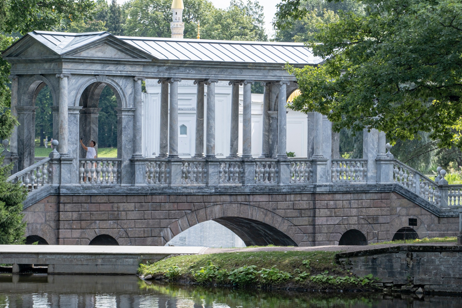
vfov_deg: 8.3
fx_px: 2118
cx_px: 231
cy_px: 138
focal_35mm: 165
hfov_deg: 12.5
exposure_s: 1/420
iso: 320
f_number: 5.6
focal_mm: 74.1
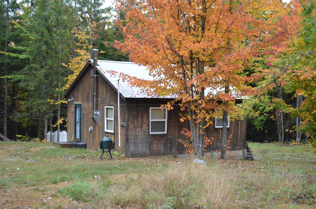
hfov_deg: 39.0
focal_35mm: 51
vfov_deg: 26.4
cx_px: 158
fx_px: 447
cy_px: 104
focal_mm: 34
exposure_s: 1/125
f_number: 5.6
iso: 250
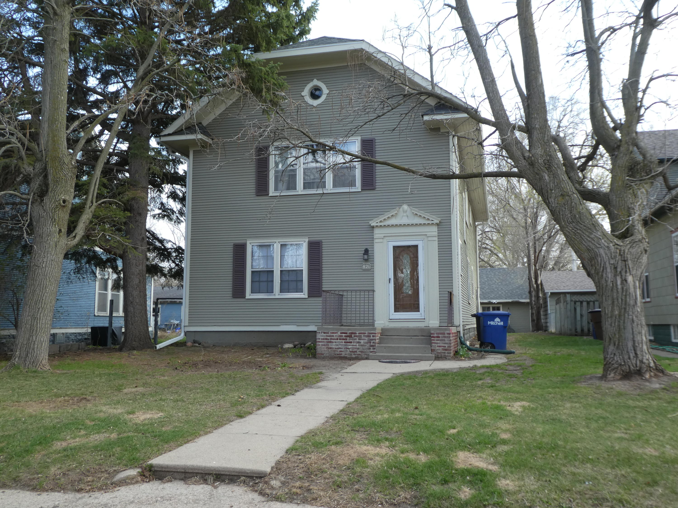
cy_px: 254
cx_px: 339
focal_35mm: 31
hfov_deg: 58.4
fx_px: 607
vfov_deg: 45.4
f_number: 3.5
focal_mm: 5.4
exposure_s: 1/125
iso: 80
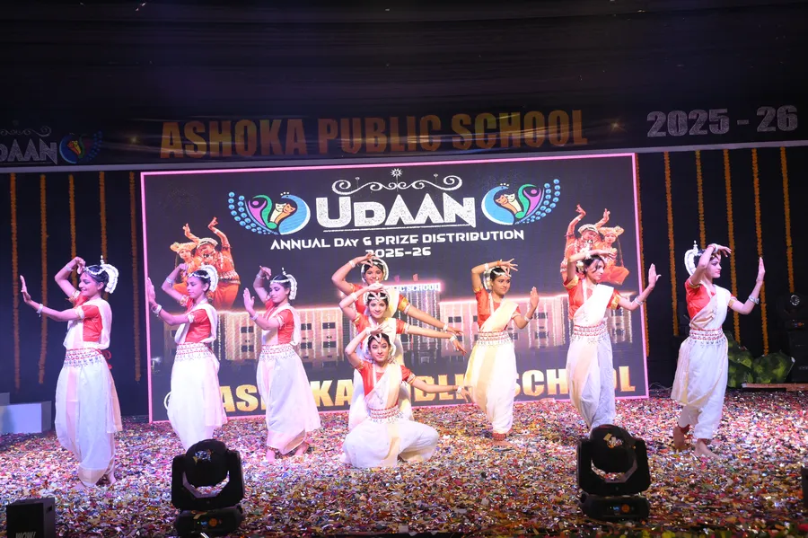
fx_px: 774
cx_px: 404
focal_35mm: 34
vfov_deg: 38.3
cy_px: 269
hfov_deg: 55.1
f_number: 4
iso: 1000
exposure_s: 1/250
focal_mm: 34.5
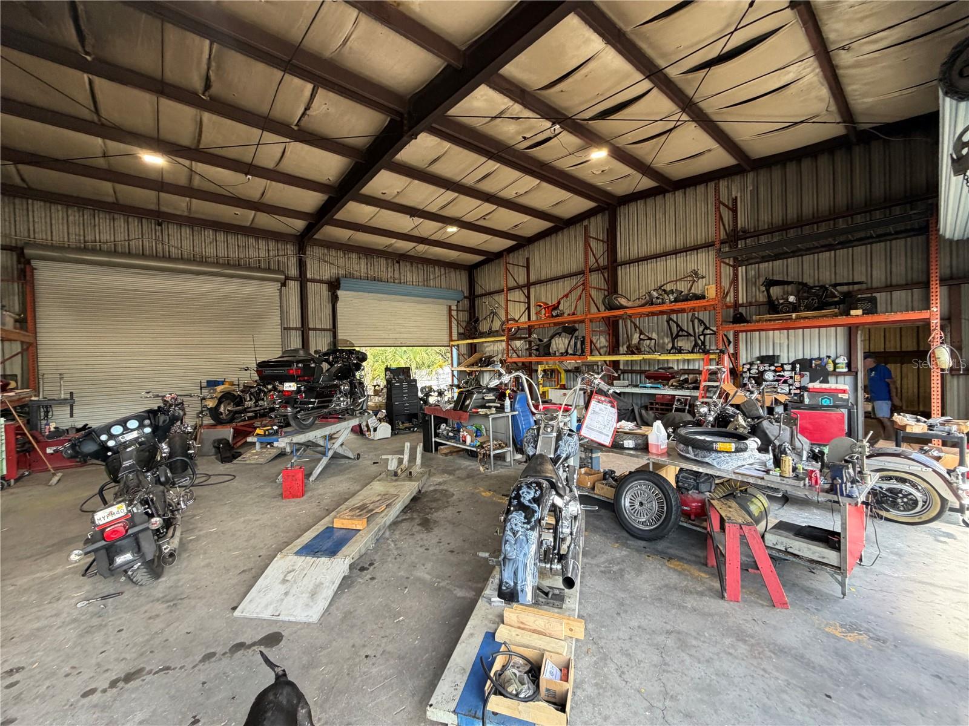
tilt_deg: +0.1
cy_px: 363
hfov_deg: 102.1
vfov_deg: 85.7
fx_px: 392
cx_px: 484
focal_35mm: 14
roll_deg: +0.0
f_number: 2.2
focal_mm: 2.22
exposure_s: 1/121
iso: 250
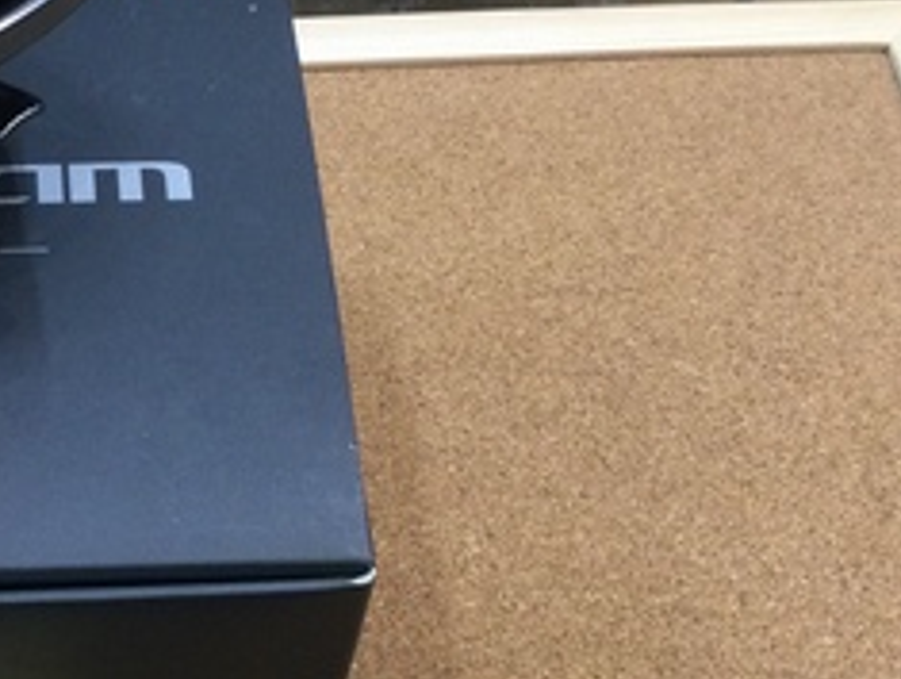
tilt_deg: -55.4
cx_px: -92
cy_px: 441
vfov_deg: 18.7
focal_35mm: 79
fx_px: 2059
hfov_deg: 23.2
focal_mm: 3.3
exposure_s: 1/30
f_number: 2.4
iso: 40
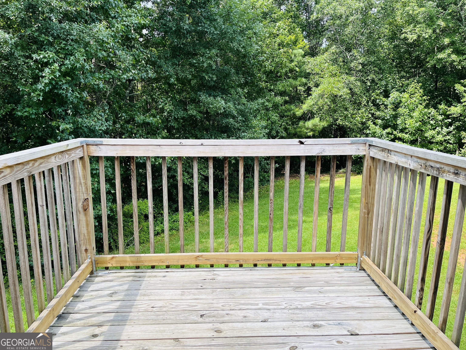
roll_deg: -0.7
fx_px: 350
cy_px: 175
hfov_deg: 67.3
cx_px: 233
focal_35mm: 26
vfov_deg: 53.1
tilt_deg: -11.4
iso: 50
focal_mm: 5.1
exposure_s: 1/1056
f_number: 1.6
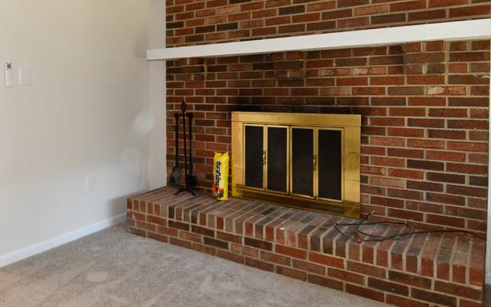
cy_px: 120
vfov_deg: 21.6
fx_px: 803
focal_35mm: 60
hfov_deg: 33.6
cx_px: 152
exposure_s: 1/60
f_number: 4
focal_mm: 24
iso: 360
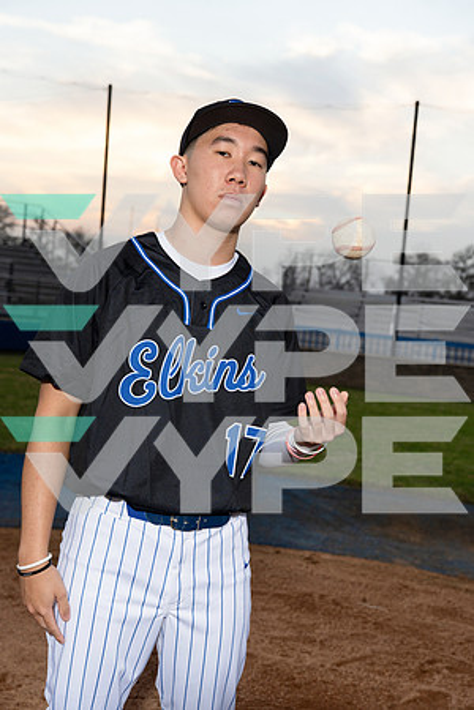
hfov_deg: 29.9
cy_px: 355
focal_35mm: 45
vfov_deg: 43.6
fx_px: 889
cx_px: 237
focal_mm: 45
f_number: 5
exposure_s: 1/250
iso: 250
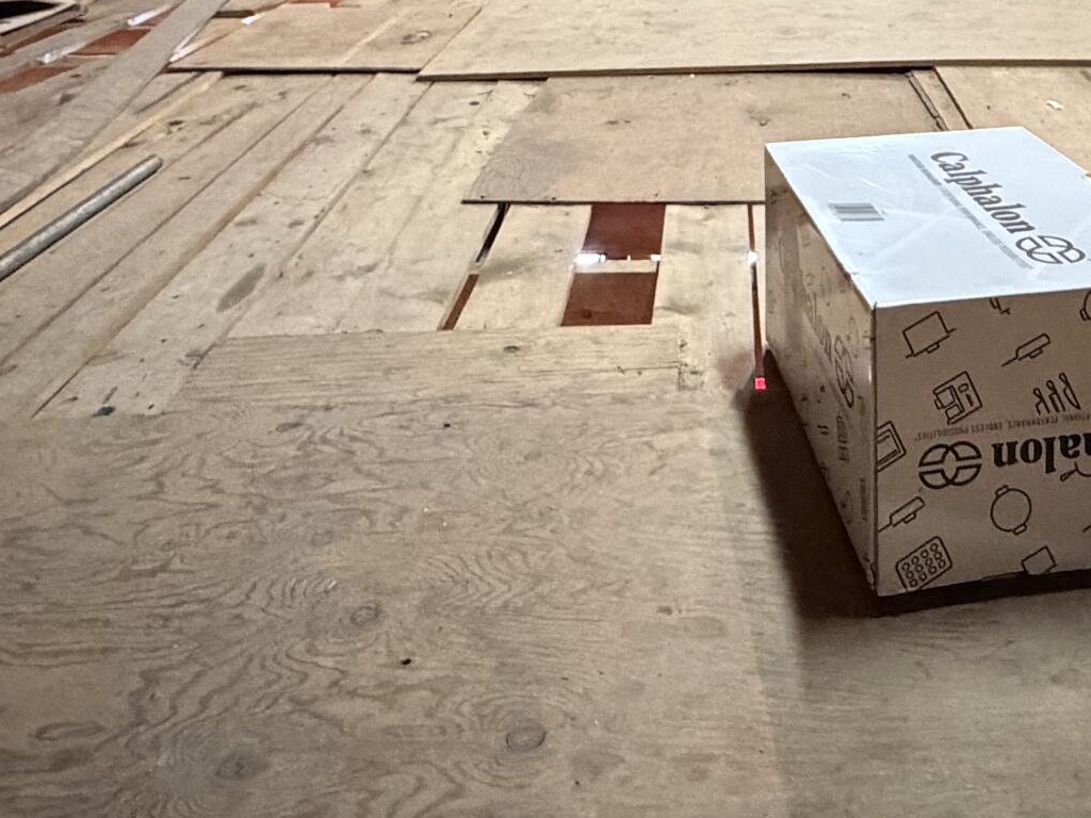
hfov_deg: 44.3
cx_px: 815
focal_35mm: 41
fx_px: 1292
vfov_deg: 29.9
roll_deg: +0.0
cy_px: -173
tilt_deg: -4.3
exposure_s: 1/40
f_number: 2.2
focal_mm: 2.22
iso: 1000
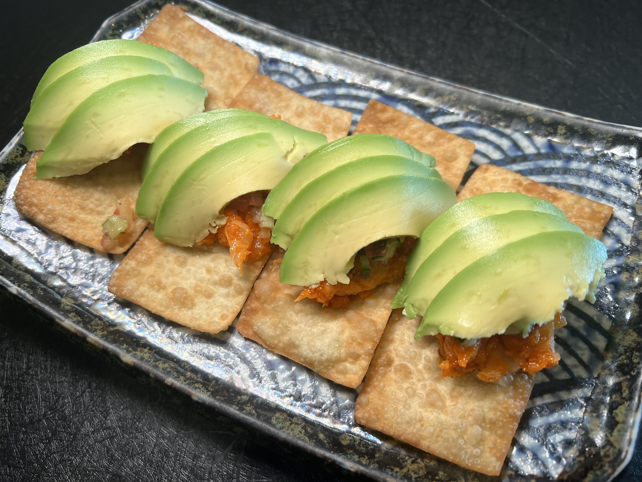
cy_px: 241
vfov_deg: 53.1
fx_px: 482
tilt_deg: -66.9
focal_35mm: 26
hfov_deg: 67.3
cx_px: 321
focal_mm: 5.7
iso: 100
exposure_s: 1/120
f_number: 1.5
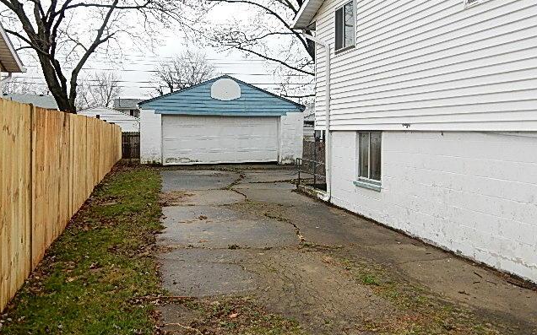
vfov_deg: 39.2
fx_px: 468
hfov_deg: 59.7
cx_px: 268
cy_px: 134
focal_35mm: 32
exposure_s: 1/30
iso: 180
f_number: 4
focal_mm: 5.4
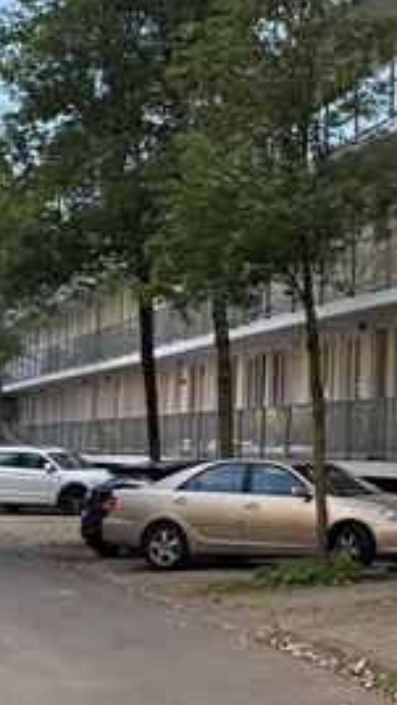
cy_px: 235
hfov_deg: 12.1
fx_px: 1701
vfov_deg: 23.3
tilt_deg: +6.3
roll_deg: +0.2
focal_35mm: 91
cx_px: 749
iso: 100
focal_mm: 6.76
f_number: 1.78
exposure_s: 1/765
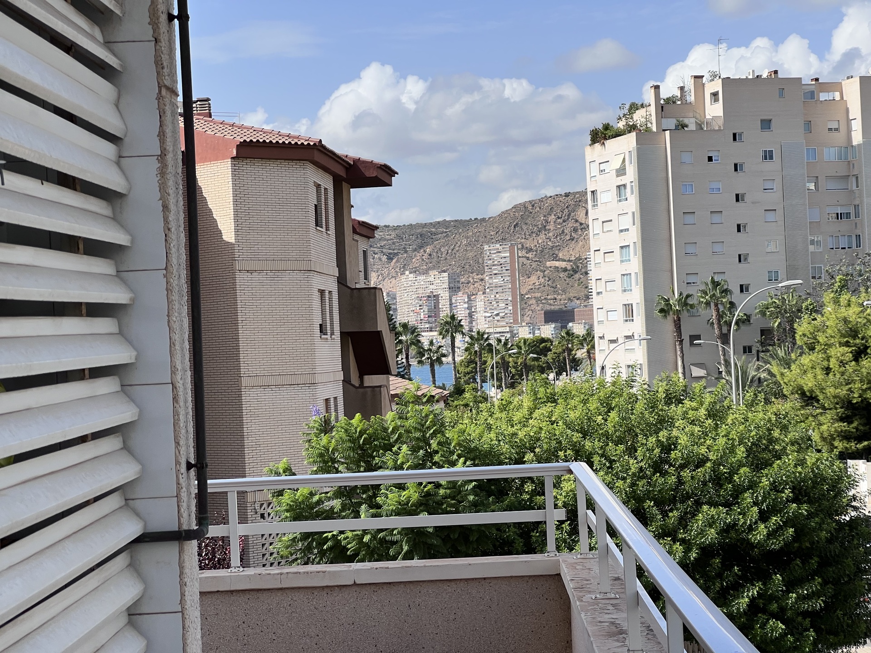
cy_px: 326
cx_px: 436
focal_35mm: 77
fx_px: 1937
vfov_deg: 19.1
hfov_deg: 25.3
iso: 32
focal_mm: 9
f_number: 2.8
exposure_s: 1/903
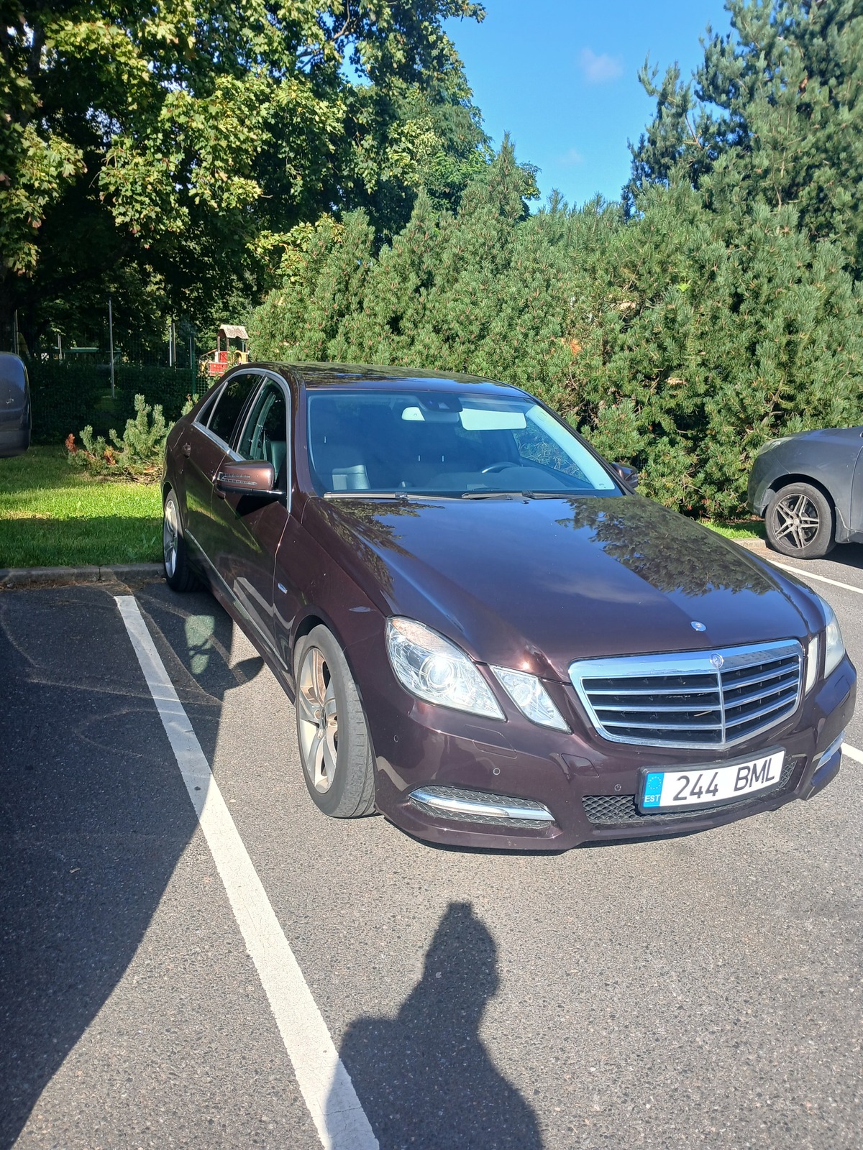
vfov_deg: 67.3
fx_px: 864
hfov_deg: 53.1
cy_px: 575
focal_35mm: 26
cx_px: 432
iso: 20
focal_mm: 3.98
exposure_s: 1/273
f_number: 1.8
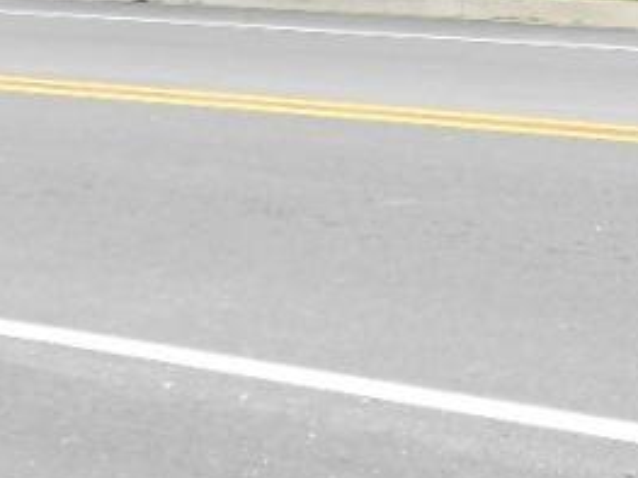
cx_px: 965
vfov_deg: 10.1
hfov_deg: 13.0
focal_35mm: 144
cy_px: -167
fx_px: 2653
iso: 80
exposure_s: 1/250
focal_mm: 6.7
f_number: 3.9
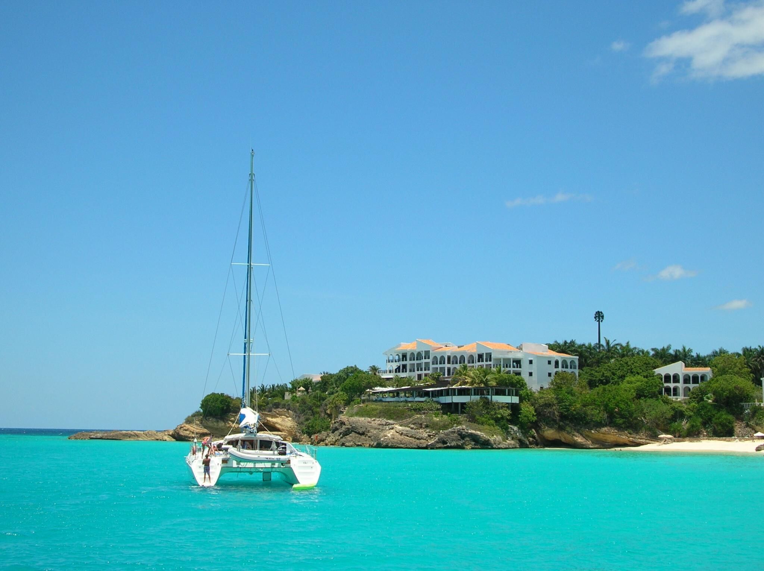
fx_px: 1191
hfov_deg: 35.6
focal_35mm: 54
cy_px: 286
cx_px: 382
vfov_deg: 27.0
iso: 50
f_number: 3.4
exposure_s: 1/836
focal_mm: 9.1
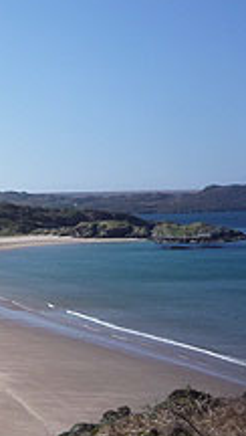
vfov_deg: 30.6
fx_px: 786
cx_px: -147
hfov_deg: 16.0
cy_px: 313
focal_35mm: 68
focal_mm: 5.2
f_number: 5.6
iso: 100
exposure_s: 1/400
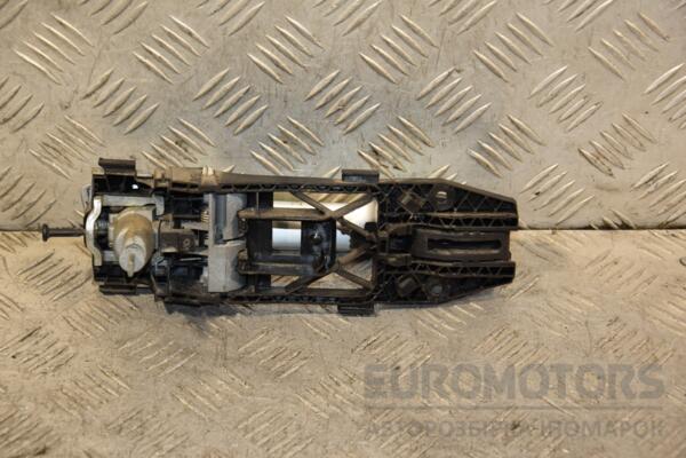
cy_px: 229
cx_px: 343
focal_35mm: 93
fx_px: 1772
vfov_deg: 14.7
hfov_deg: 21.9
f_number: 5.3
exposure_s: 1/125
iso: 800
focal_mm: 62
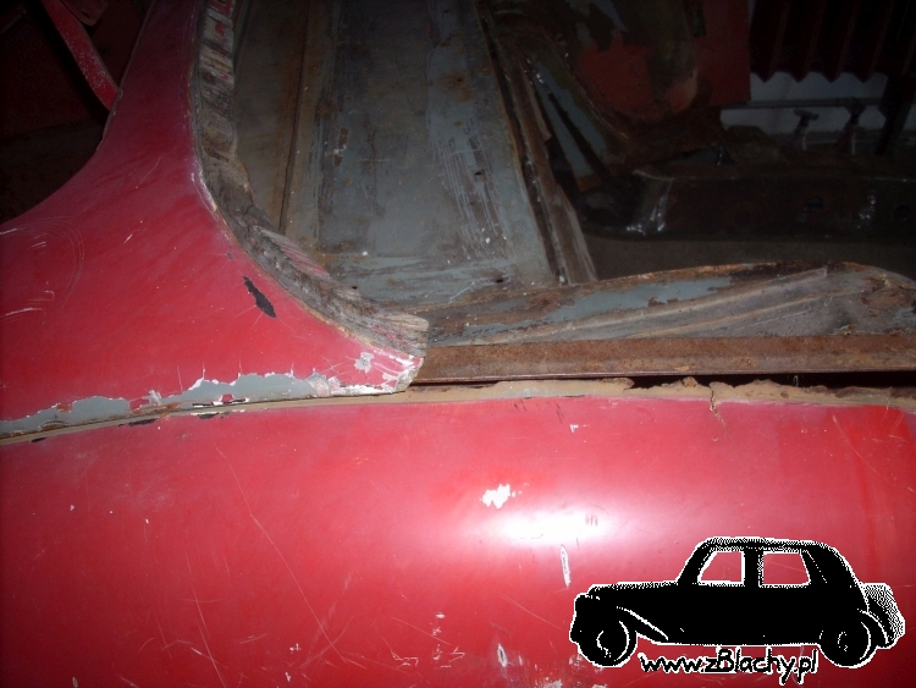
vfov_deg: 38.7
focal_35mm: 37
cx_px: 458
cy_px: 344
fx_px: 979
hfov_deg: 50.1
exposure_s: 1/60
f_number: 2.8
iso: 64
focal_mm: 6.2
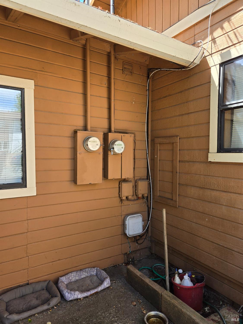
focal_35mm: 23
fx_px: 215
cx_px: 122
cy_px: 162
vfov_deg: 73.9
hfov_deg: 58.9
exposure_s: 1/208
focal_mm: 5.4
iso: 25
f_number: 1.8
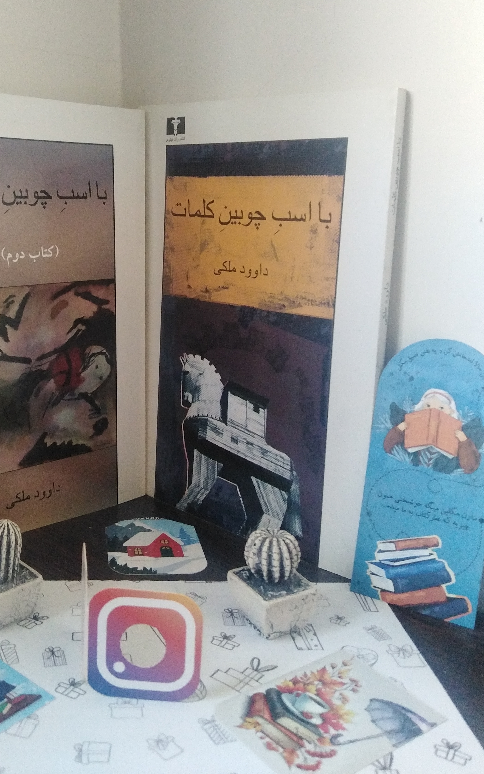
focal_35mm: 34
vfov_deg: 56.2
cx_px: 133
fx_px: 717
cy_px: 304
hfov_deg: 36.6
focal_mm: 3.59
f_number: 1.8
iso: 619
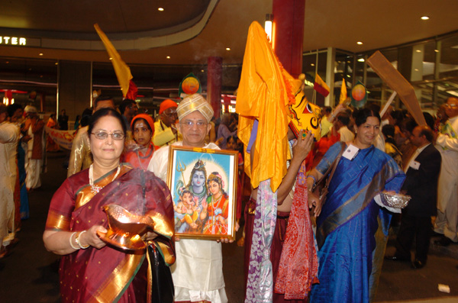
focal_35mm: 30
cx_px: 229
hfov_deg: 62.0
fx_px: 381
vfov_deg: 43.4
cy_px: 152
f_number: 3.5
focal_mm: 20
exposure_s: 1/30
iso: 400
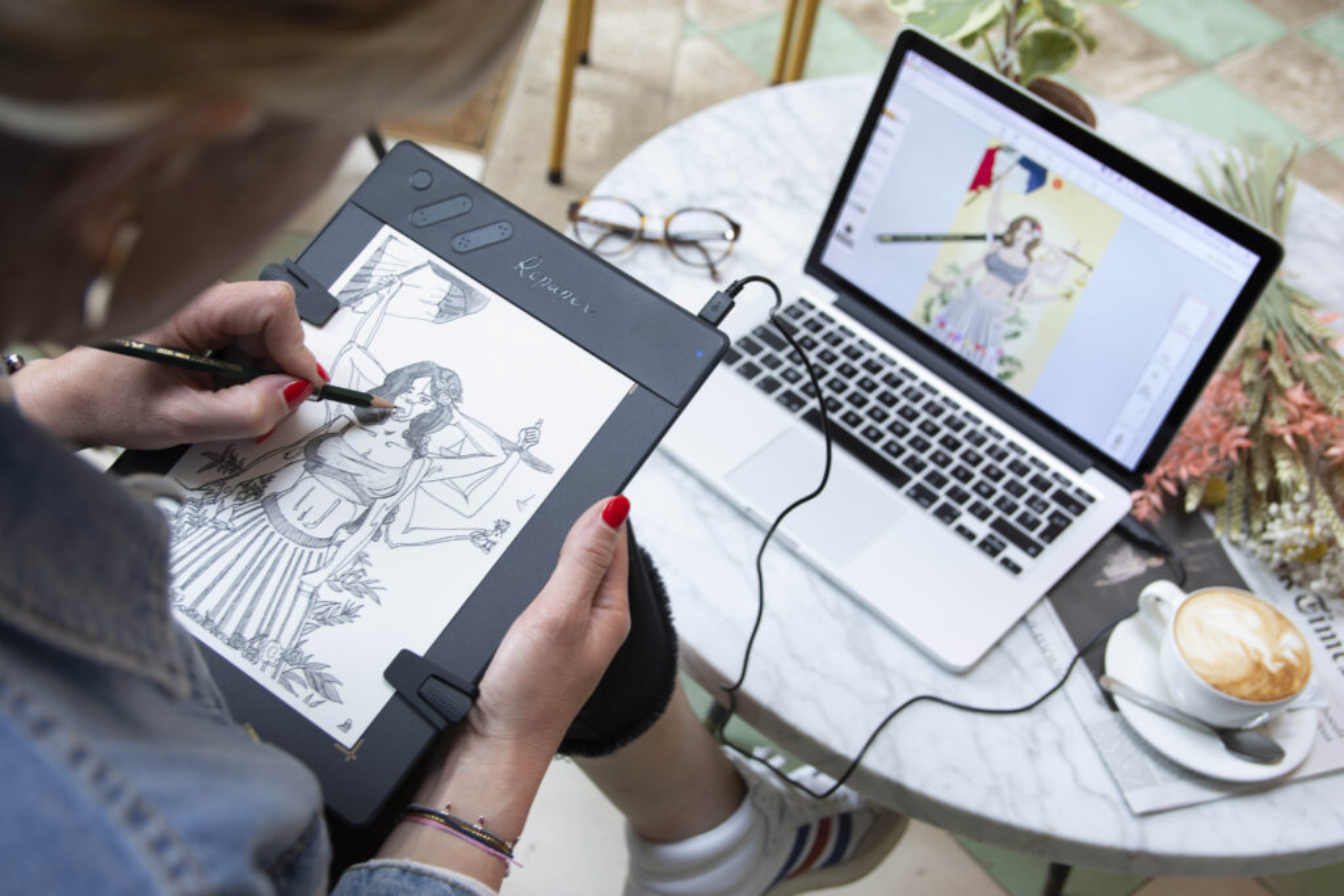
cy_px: 448
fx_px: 1624
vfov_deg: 30.9
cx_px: 672
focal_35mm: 44
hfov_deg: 45.0
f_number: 4
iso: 100
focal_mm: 29
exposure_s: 1/20
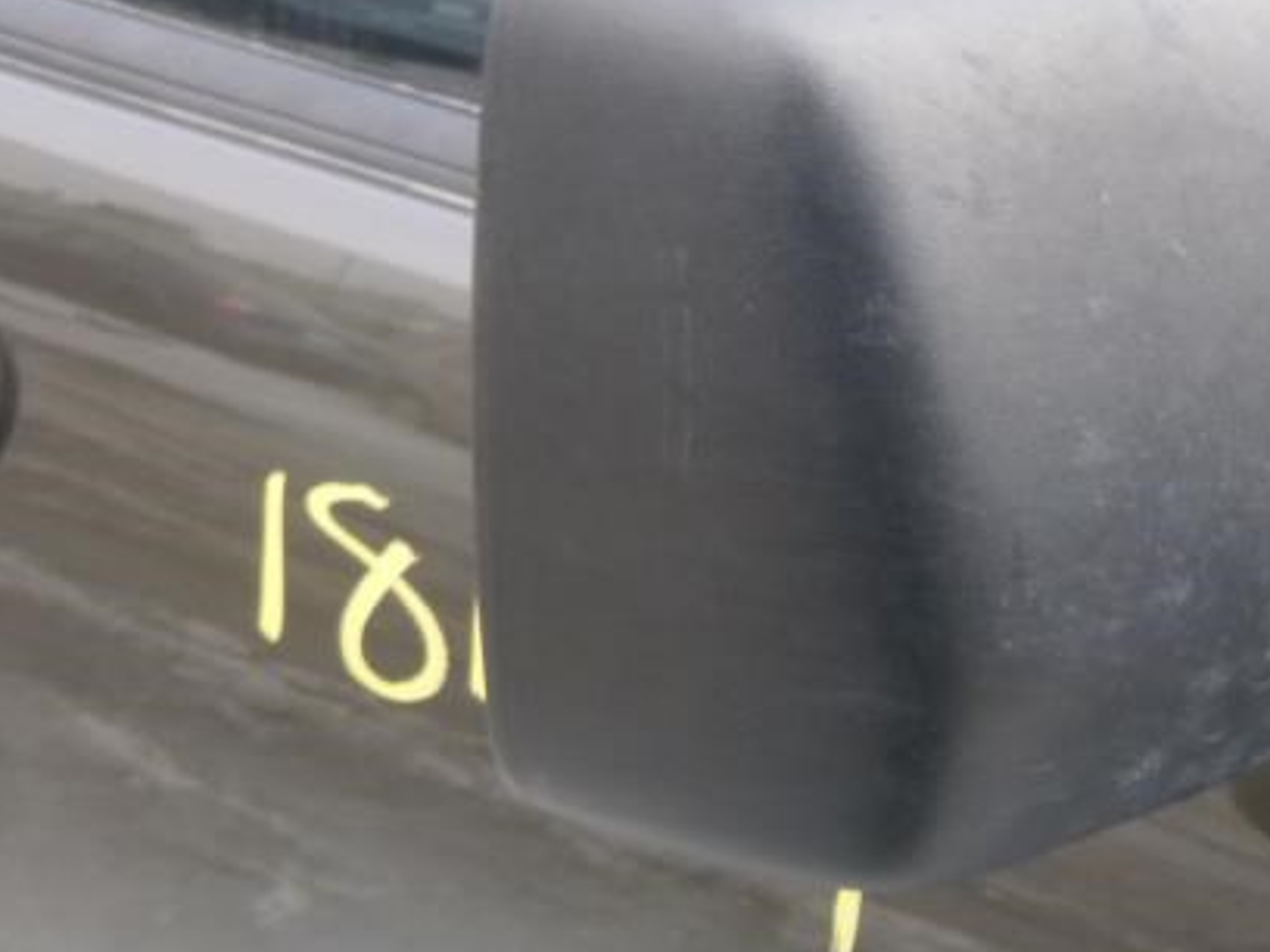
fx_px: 1798
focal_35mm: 49
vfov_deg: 29.1
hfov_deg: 36.1
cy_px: 221
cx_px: 1186
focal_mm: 4.5
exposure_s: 1/60
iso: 160
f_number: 3.9
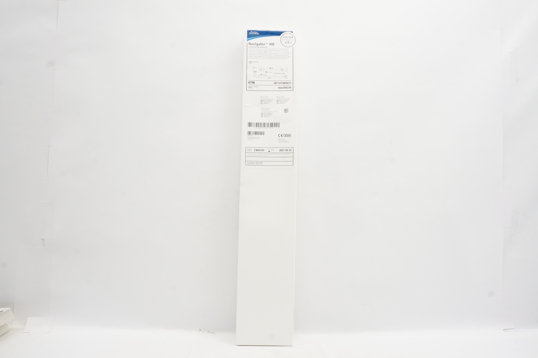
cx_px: 269
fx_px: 403
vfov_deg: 47.8
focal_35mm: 27
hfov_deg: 67.4
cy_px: 179
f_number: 14
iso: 800
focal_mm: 18
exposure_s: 1/25
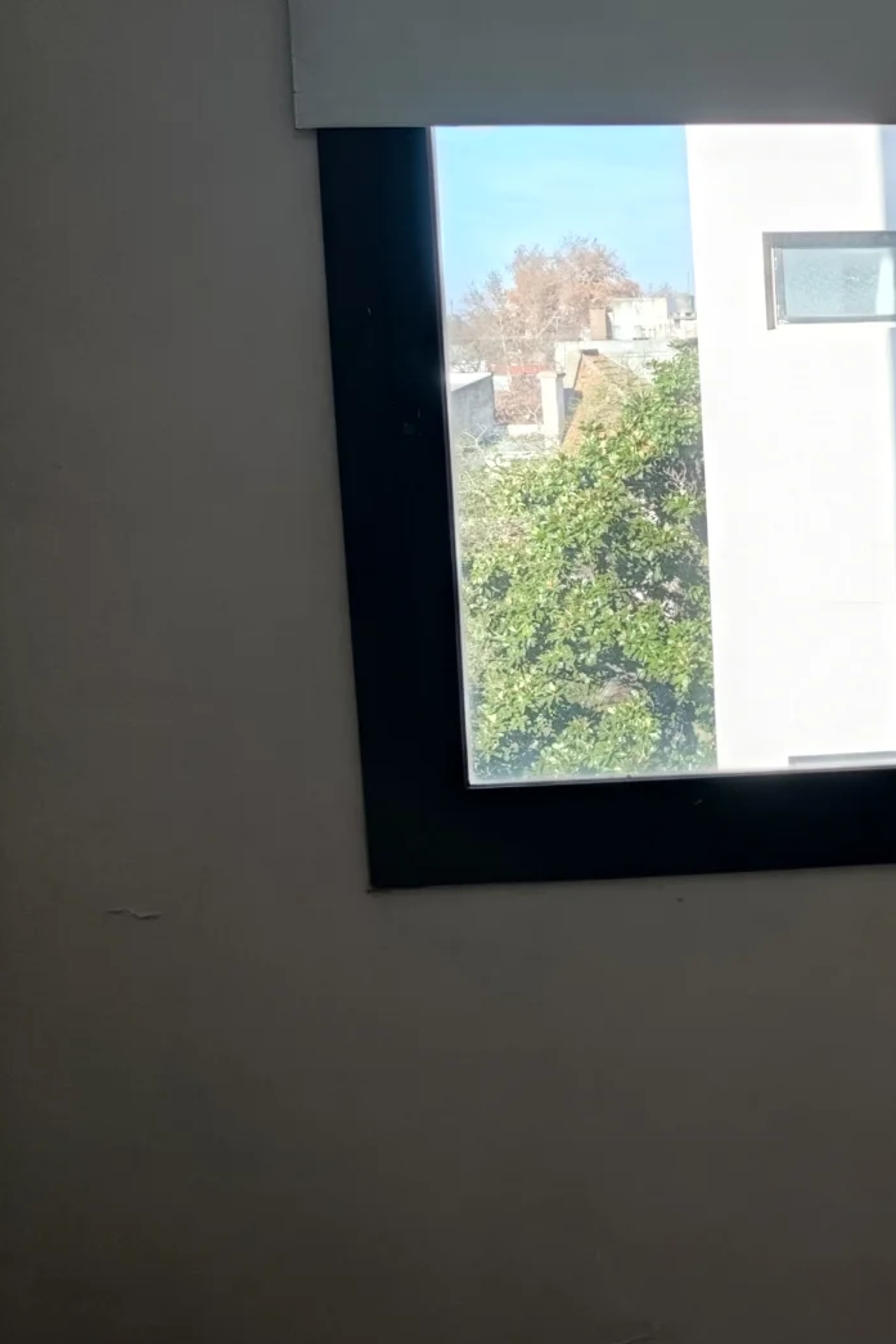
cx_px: 1221
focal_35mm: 44
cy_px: 476
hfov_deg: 25.4
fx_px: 1642
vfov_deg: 44.0
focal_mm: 6.11
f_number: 1.65
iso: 142
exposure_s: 1/100
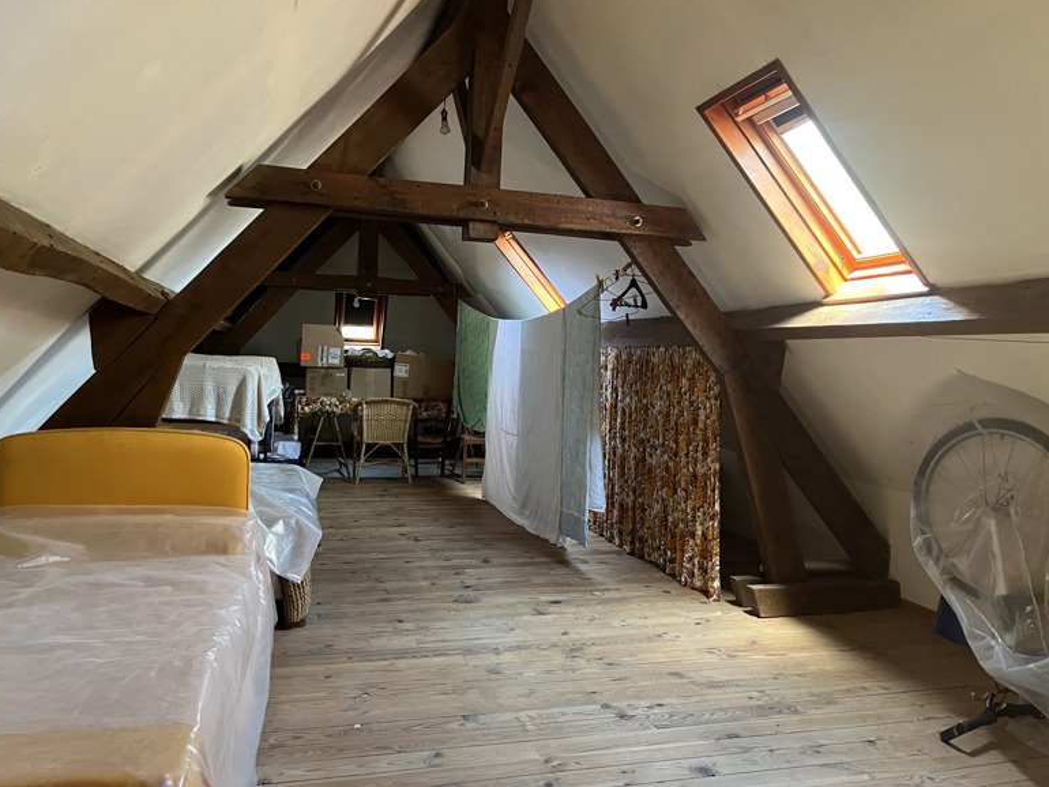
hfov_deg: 65.3
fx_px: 818
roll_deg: -1.2
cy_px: 381
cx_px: 529
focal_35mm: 27
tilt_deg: -1.8
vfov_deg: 51.4
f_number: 1.6
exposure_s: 1/59
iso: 500
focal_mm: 5.1
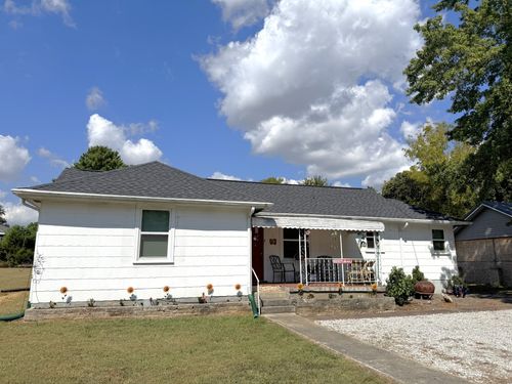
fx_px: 355
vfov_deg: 56.8
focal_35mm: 24
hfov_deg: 71.6
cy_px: 192
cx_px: 256
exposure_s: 1/10417
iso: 80
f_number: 1.78
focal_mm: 6.76
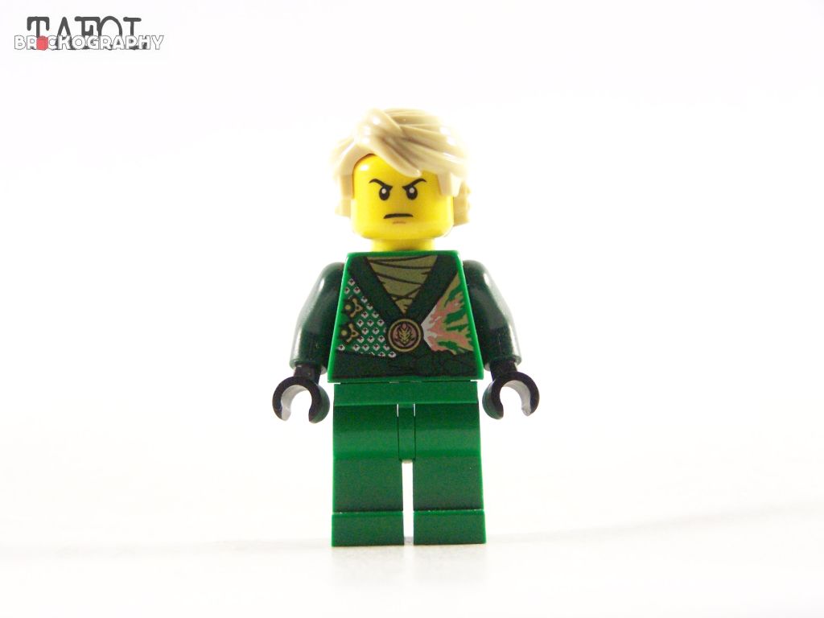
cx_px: 412
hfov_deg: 18.7
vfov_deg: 14.1
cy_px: 309
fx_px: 2499
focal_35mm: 105
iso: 400
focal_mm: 17.5
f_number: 3.2
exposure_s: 1/60
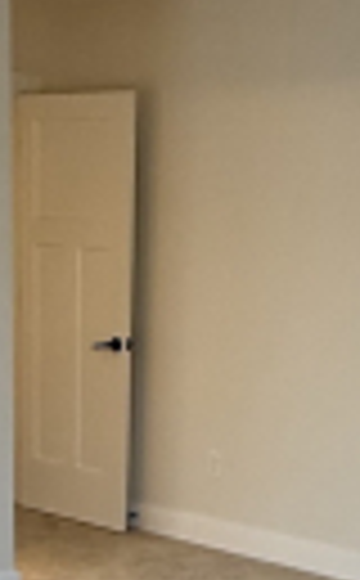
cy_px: 587
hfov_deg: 16.8
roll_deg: -4.7
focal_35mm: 77
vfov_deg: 25.5
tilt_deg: -16.2
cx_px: 234
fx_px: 1216
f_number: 2.2
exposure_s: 1/120
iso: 250
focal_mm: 2.22
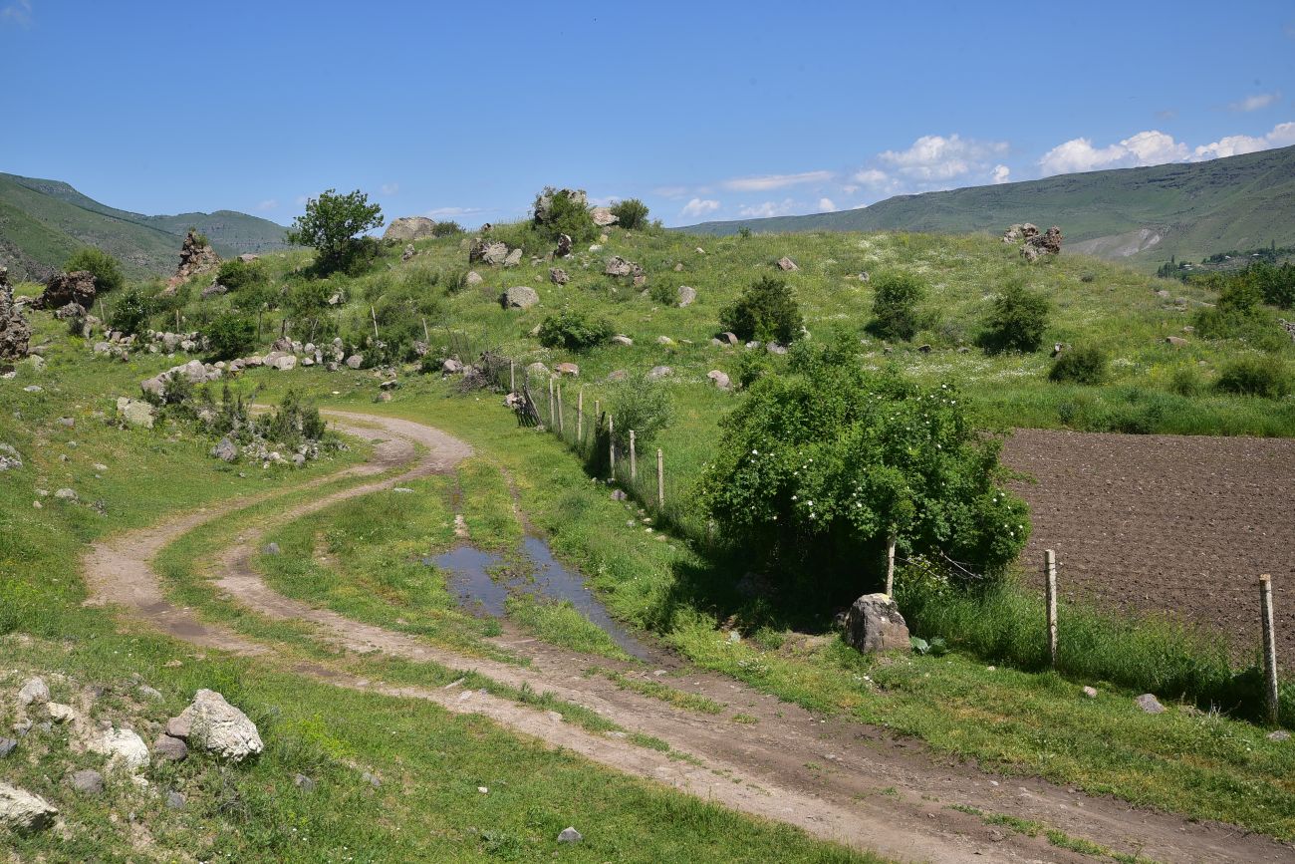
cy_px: 432
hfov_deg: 39.6
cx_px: 648
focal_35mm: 50
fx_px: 1799
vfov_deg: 27.0
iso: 100
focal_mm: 50
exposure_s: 1/125
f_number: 11
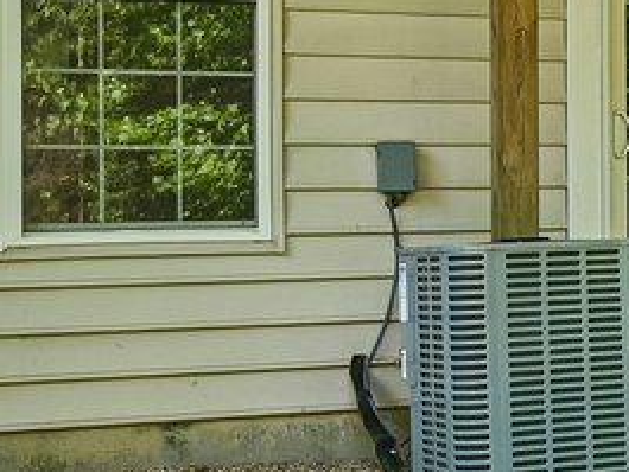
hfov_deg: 17.3
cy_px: 238
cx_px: 909
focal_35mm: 104
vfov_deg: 14.2
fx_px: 1891
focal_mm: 14
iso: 100
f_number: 8
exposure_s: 1/20
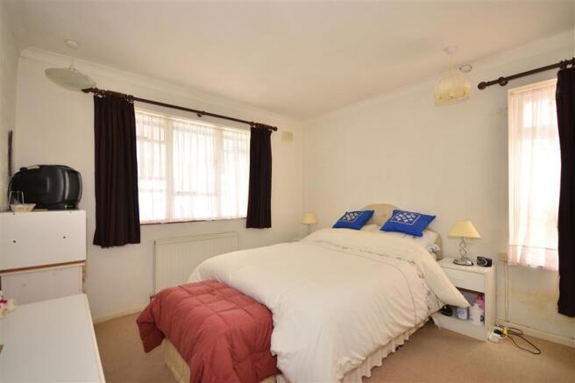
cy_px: 192
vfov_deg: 77.3
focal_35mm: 15
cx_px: 288
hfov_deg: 100.4
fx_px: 240
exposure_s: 1/4
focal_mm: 10
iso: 200
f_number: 5
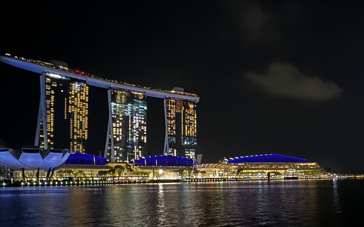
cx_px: 337
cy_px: 177
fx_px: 298
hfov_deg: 53.7
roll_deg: +1.4
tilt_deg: +0.0
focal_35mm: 30
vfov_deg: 40.4
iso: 1250
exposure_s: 1/11
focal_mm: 1.57
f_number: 1.8
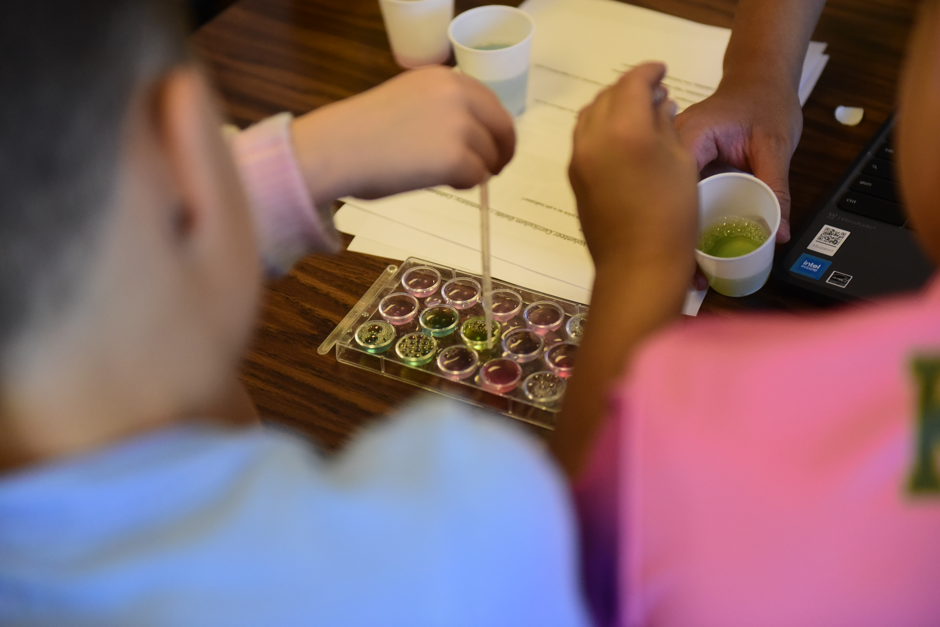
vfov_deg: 19.5
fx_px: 1828
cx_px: 470
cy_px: 314
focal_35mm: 70
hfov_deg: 28.8
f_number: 2.8
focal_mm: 70
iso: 4000
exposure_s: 1/640
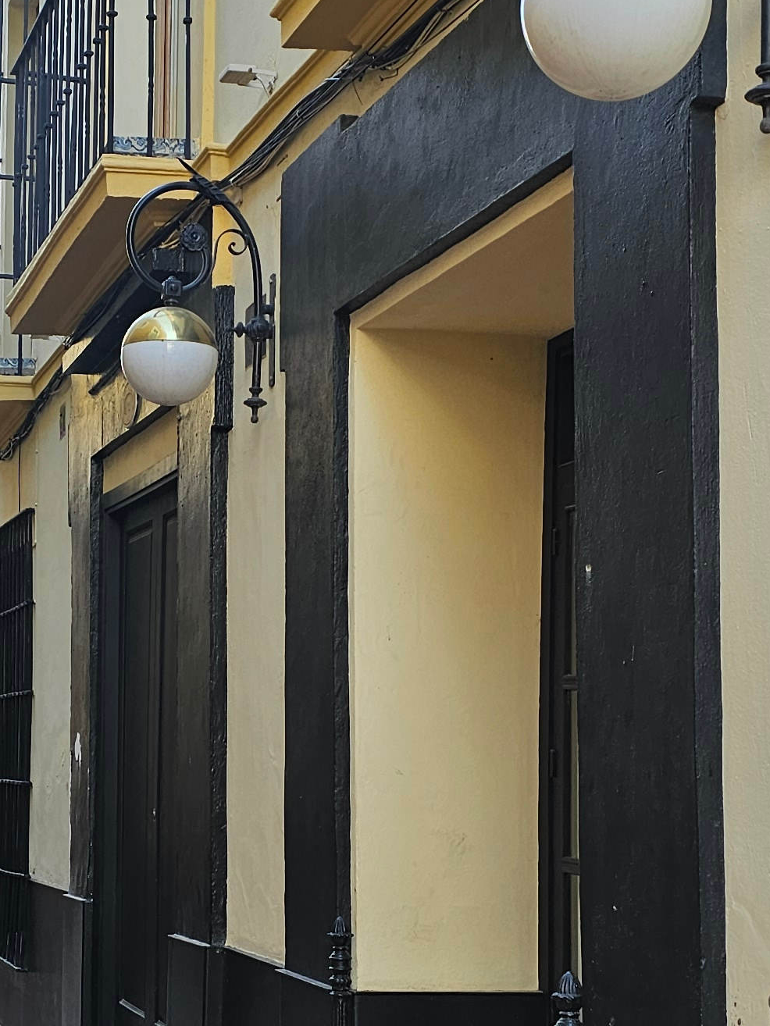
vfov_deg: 27.8
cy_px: 570
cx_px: 152
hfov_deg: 20.8
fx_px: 2075
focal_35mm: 70
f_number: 1.7
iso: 25
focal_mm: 6.3
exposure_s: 1/120
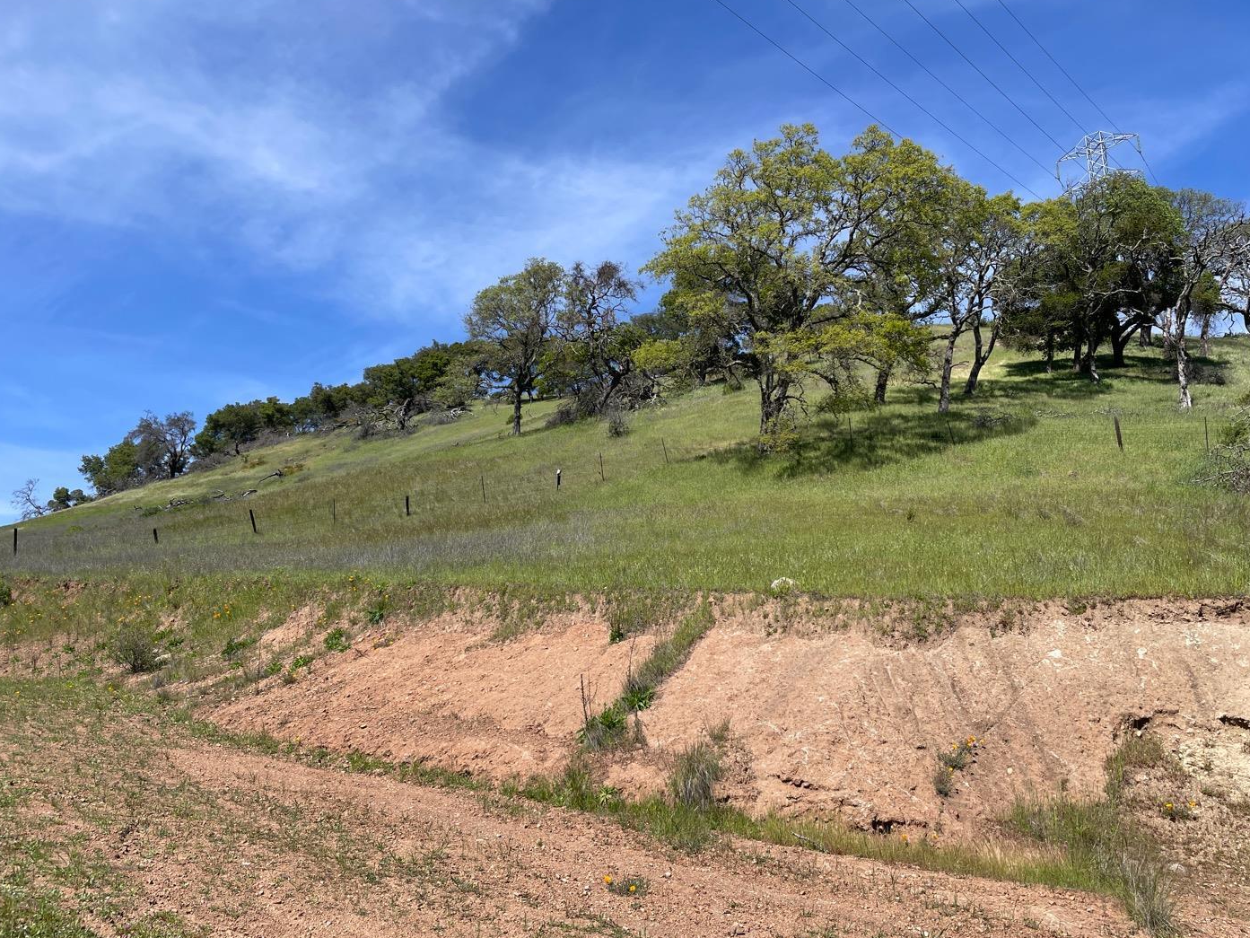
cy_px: 478
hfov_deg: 63.4
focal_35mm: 28
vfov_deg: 49.7
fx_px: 1011
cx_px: 621
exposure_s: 1/3125
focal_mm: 4.2
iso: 32
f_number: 1.6
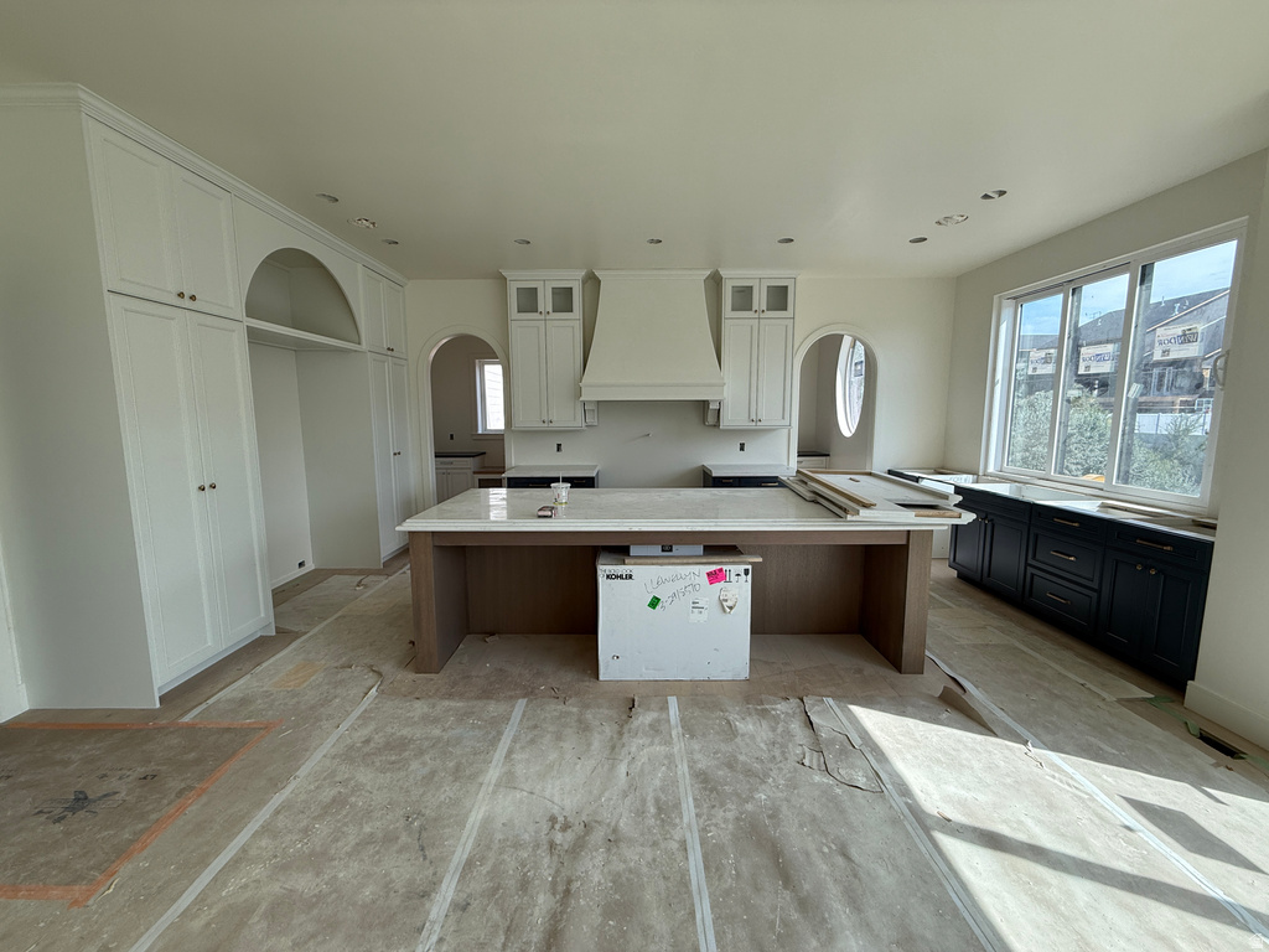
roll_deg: +1.0
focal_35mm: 14
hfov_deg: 102.1
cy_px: 476
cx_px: 634
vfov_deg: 85.7
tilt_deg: -6.0
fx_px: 513
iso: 64
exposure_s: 1/393
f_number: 2.2
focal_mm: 2.22
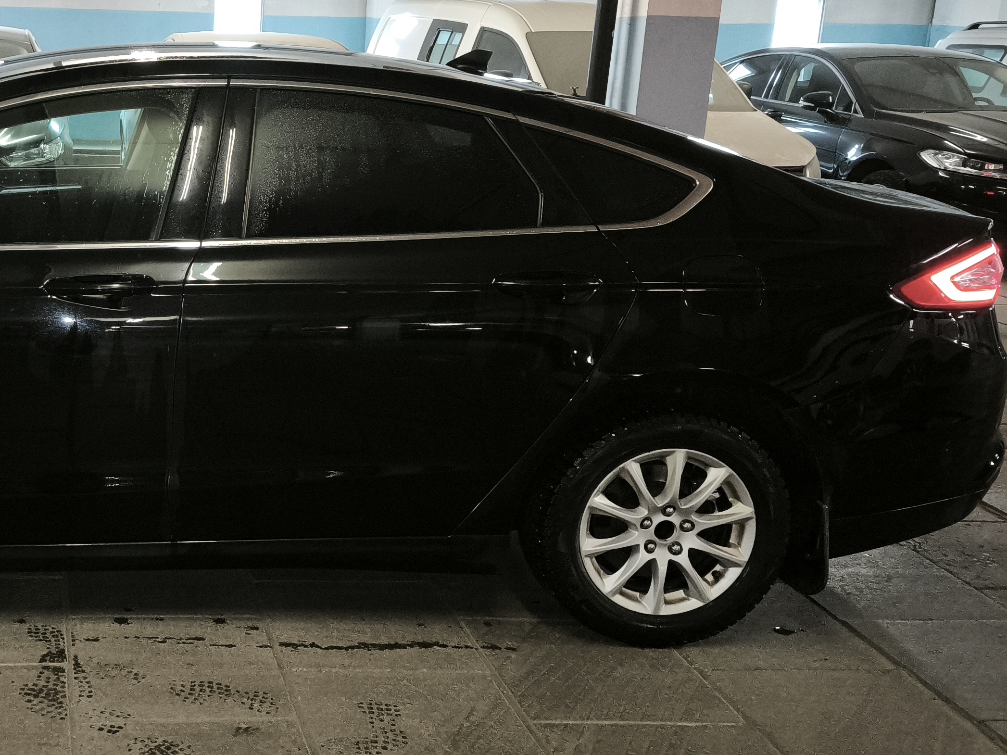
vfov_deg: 32.1
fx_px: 1309
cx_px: 107
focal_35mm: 45
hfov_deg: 39.2
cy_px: 312
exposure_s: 1/50
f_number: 1.7
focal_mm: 5.35
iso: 1250
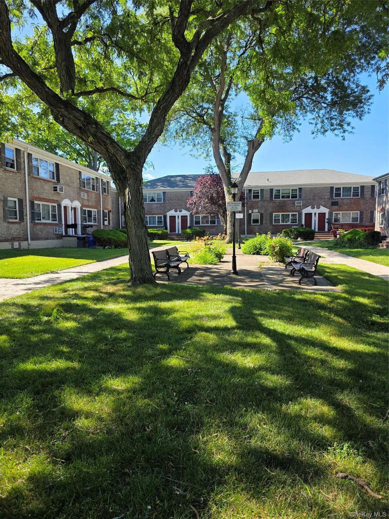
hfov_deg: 58.9
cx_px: 194
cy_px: 260
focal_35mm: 23
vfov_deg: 73.9
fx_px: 345
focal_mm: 6.3
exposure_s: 1/2470
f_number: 1.7
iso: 80
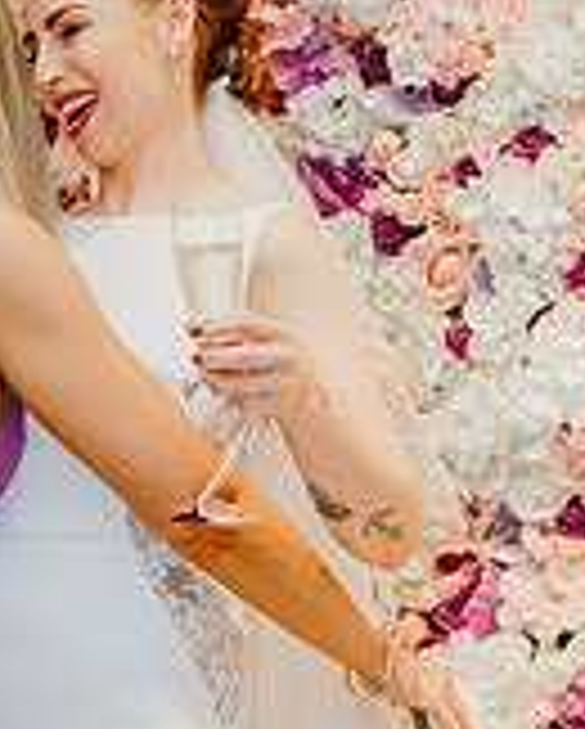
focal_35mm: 91
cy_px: 603
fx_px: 1966
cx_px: 90
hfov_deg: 16.8
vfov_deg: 20.7
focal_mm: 35
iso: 640
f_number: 2.2
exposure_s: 1/200
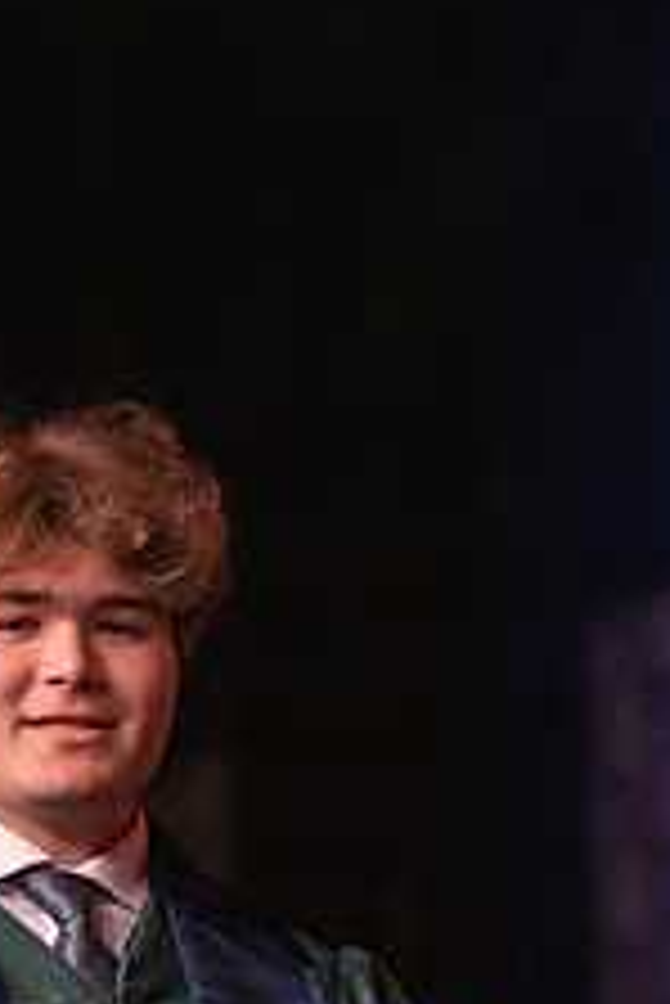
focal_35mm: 222
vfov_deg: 9.2
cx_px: 103
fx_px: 6187
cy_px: 914
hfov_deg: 6.2
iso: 16000
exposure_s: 1/1000
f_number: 2.8
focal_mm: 110
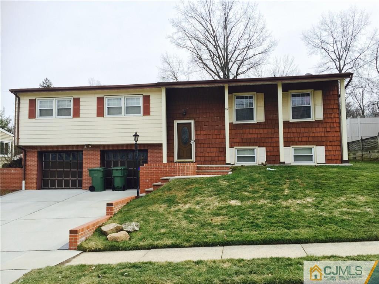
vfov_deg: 48.2
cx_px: 190
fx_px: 318
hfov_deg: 61.7
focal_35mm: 29
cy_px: 142
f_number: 2.2
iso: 32
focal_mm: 4.15
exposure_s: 1/824
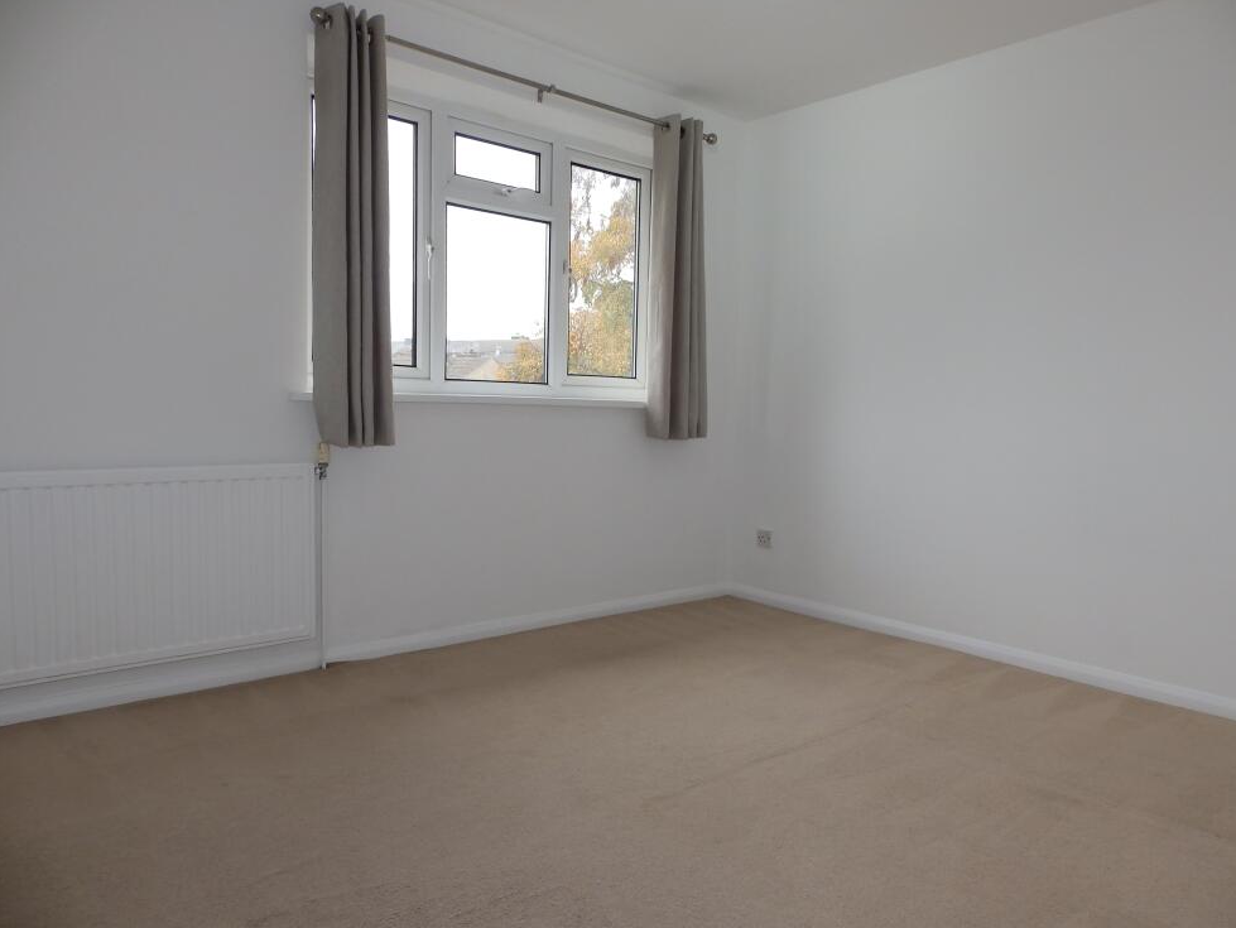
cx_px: 622
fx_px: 822
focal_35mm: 23
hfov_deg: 73.9
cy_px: 473
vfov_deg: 58.9
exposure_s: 1/50
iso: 80
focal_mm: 4
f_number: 3.4
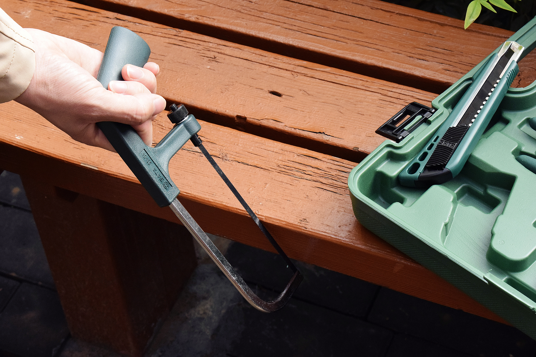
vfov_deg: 16.6
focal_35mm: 82
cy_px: 178
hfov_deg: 24.6
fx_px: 1228
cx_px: 268
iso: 3200
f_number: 13
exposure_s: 1/640
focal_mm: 55
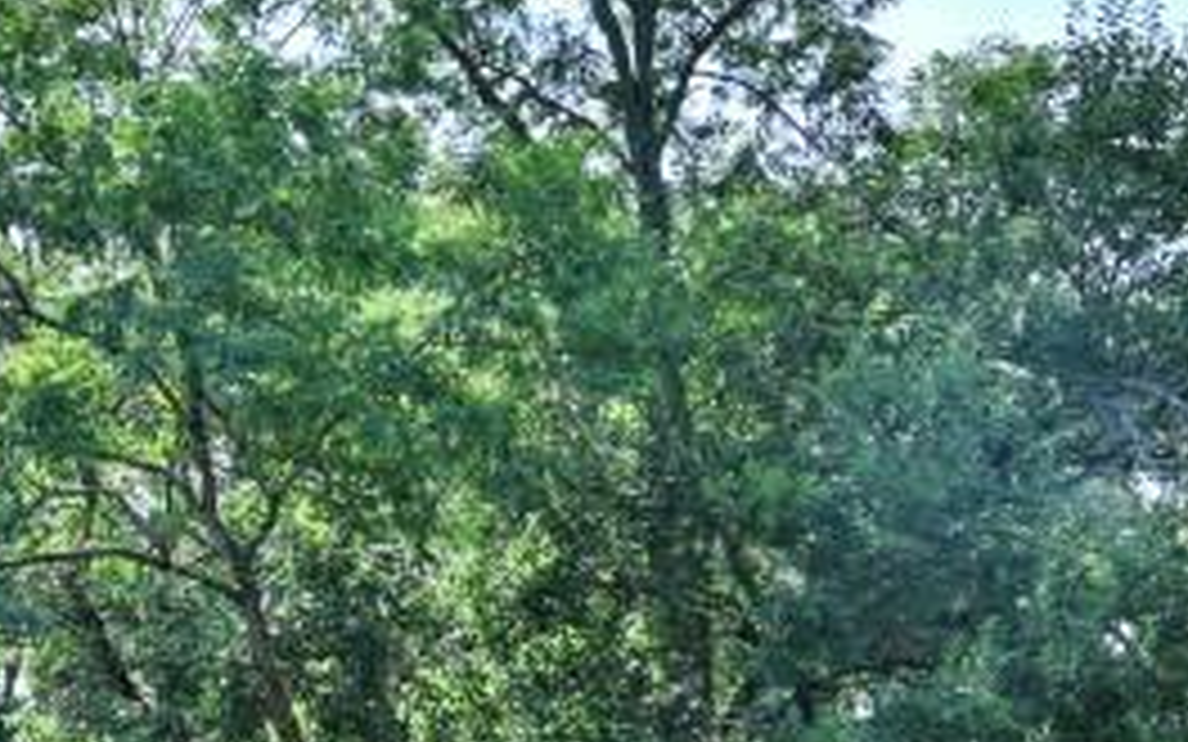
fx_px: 2623
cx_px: 68
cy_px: 998
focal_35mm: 81
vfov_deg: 15.3
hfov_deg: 24.6
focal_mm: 14
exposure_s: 1/320
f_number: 6.3
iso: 100
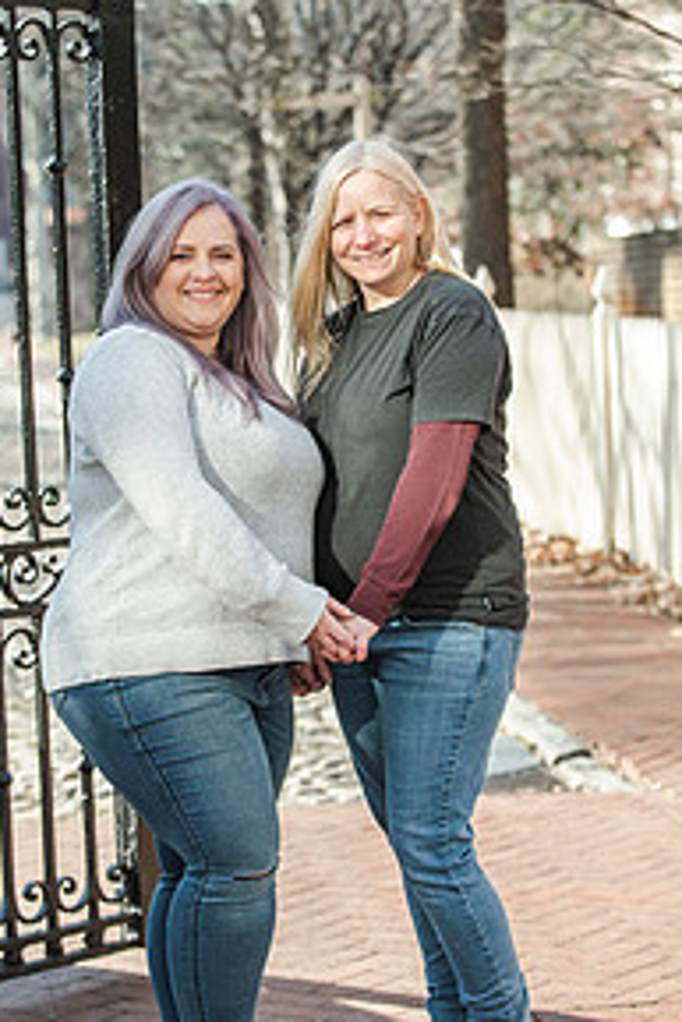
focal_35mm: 109
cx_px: 286
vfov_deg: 18.7
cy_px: 477
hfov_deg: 12.6
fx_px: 3093
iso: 640
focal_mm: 70
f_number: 3.2
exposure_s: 1/2500
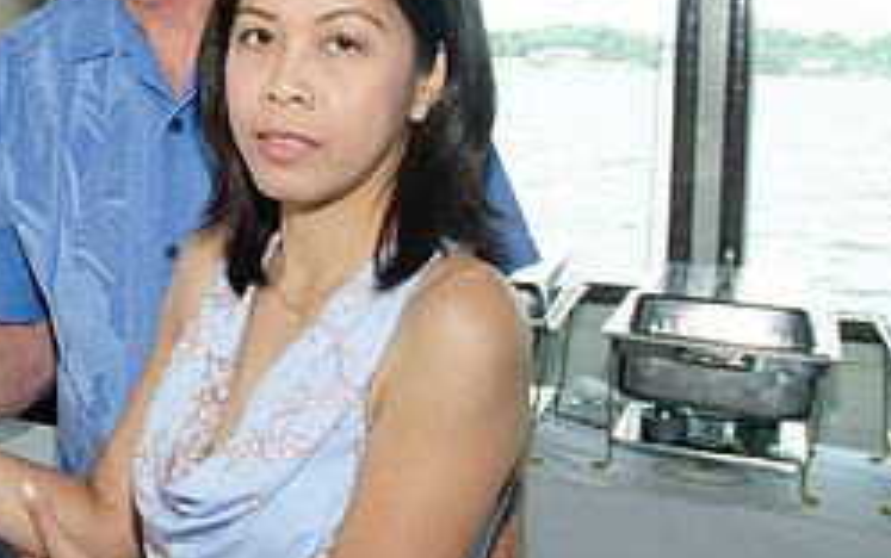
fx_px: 1555
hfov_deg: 28.8
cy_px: 114
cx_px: -107
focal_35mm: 64
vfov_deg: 20.1
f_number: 5.6
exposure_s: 1/125
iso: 200
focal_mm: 18
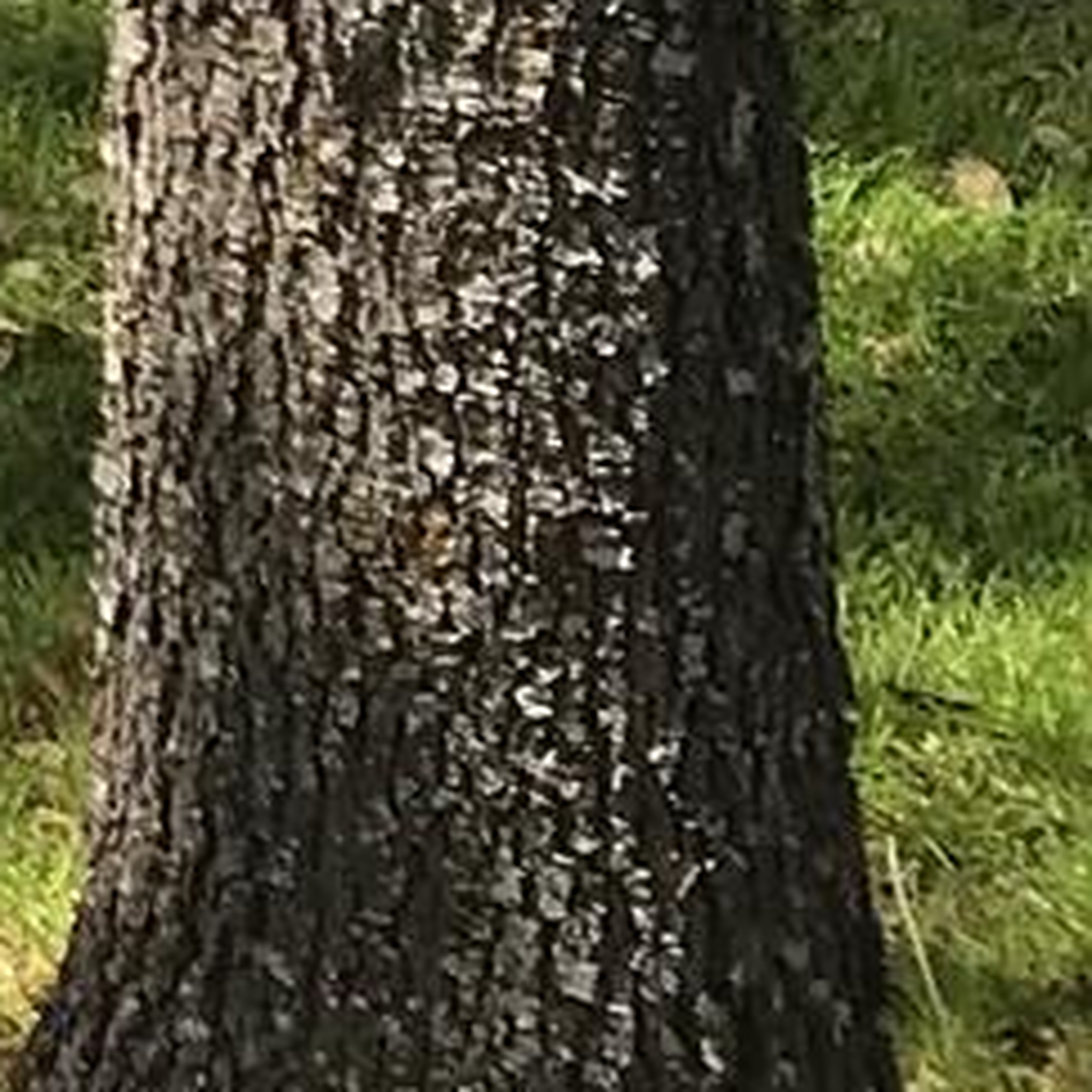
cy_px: -1609
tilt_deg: -6.6
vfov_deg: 7.7
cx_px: -3002
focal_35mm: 209
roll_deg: +1.4
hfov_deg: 6.8
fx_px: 7459
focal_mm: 3.99
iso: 20
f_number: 1.8
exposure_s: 1/2083
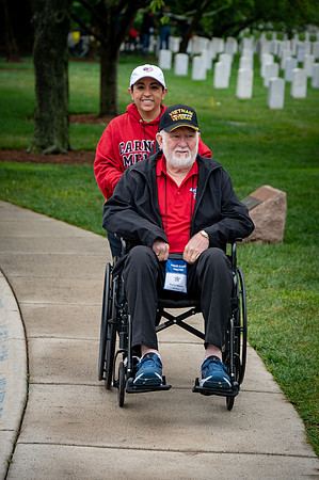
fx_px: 1732
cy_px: 240
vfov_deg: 15.8
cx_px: 160
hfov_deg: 10.5
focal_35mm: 130
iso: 250
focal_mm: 130
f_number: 6.3
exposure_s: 1/100
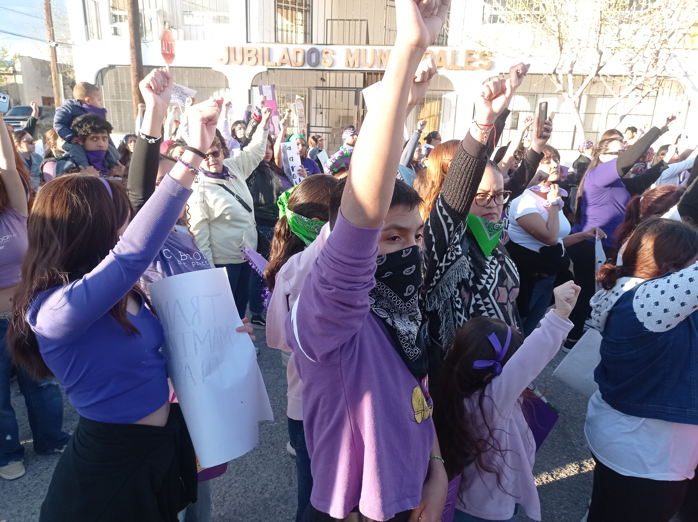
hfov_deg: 63.5
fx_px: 564
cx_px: 349
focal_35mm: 28
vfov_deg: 49.7
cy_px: 261
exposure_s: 1/461
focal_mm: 4.7
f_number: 1.79
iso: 106
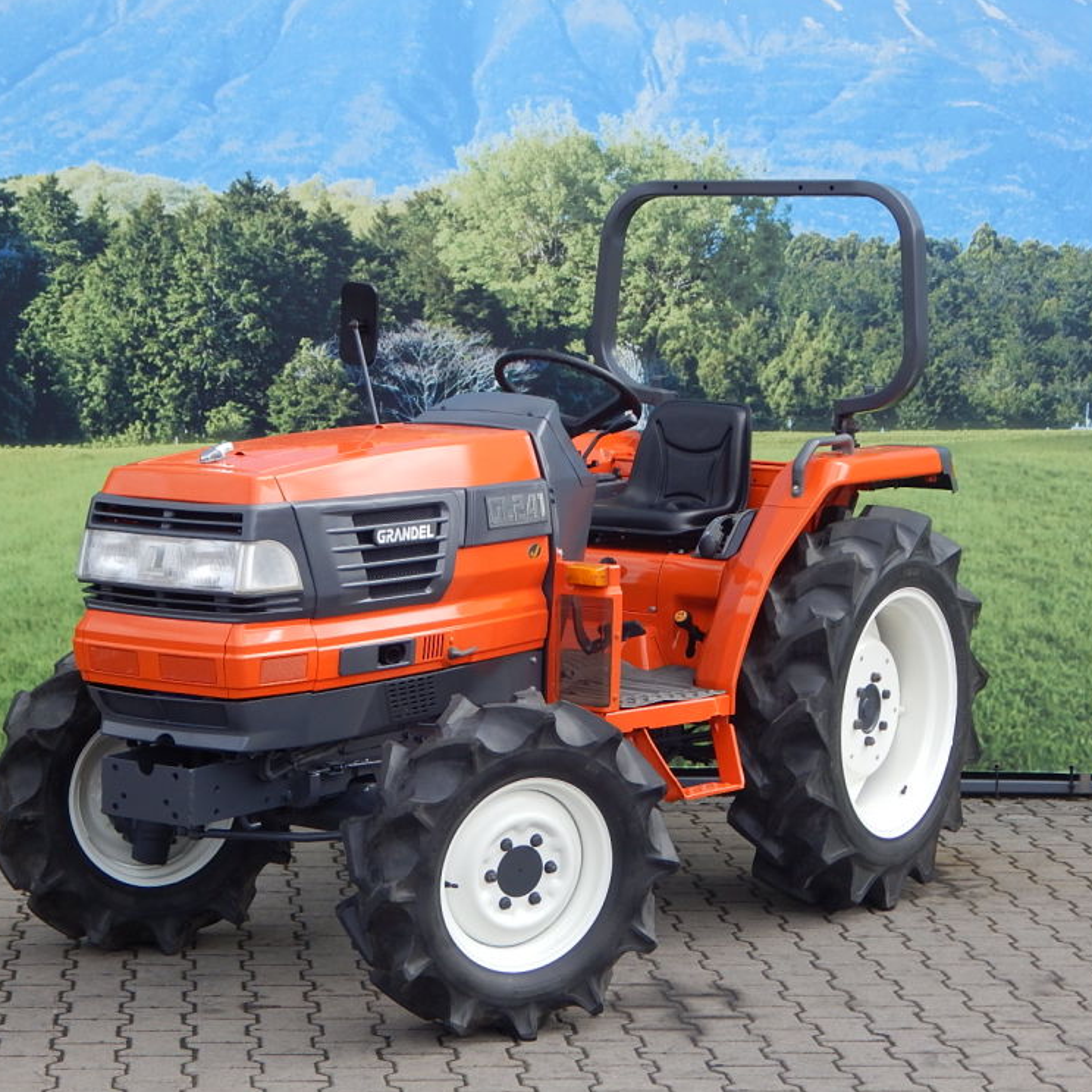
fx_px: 2927
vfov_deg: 21.1
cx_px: 508
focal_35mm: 82
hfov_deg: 21.1
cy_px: 546
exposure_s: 1/400
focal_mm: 12.3
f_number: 4.1
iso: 125
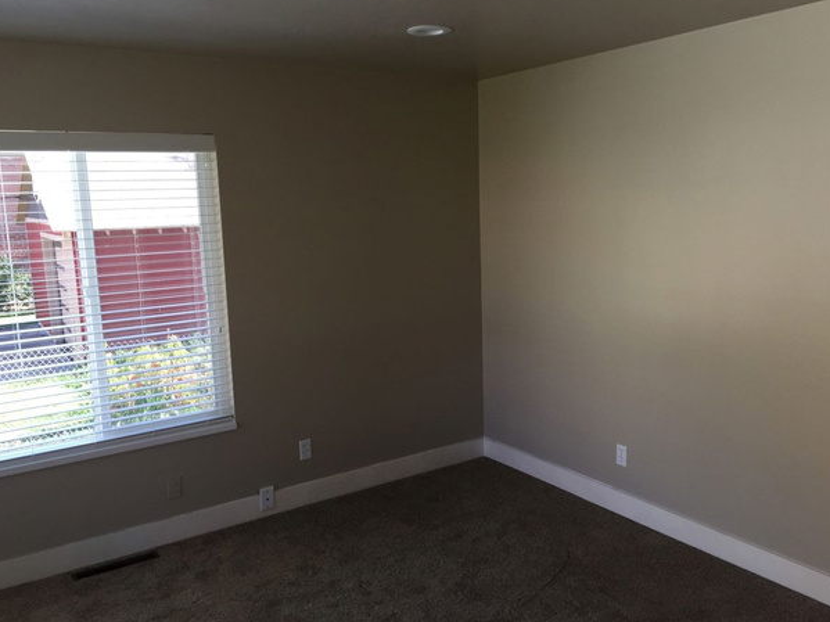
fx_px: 743
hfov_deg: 58.3
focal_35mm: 31
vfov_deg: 45.4
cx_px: 435
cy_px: 312
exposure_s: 1/120
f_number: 2.2
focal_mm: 4.15
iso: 50
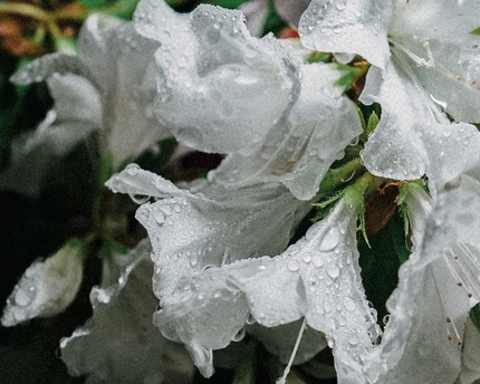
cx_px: 244
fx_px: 2046
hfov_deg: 13.4
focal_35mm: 144
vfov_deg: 10.7
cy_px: 345
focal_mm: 55
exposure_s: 1/60
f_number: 4
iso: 160
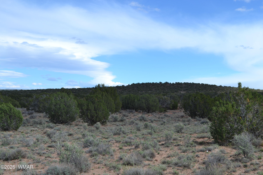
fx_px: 351
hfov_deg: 41.1
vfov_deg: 28.1
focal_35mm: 48
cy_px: 88
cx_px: 132
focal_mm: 32
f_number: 8
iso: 100
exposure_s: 1/250
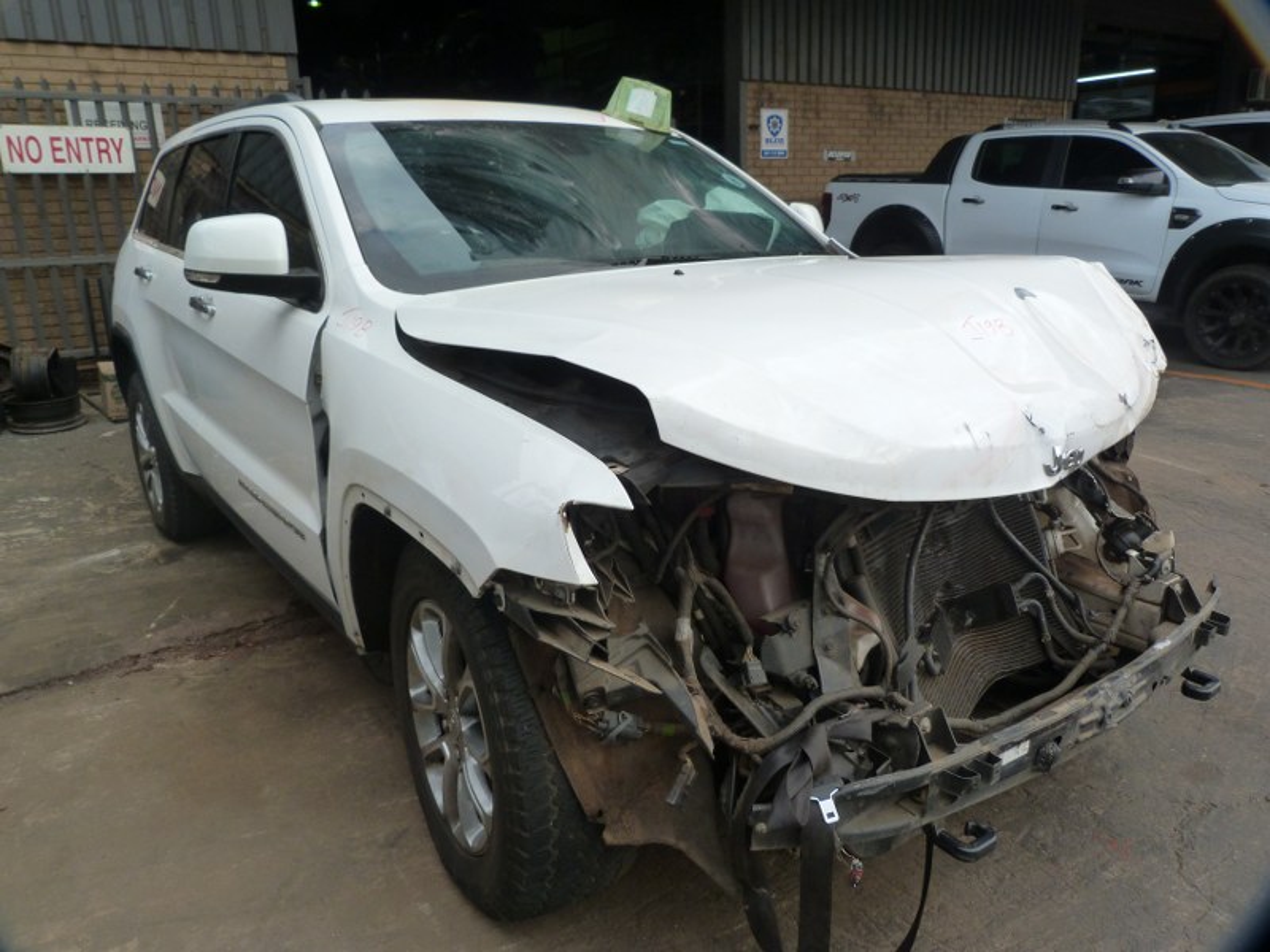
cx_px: 635
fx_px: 917
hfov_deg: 69.4
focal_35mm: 25
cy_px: 476
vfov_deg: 54.9
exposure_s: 1/100
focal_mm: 4.5
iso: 125
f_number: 4
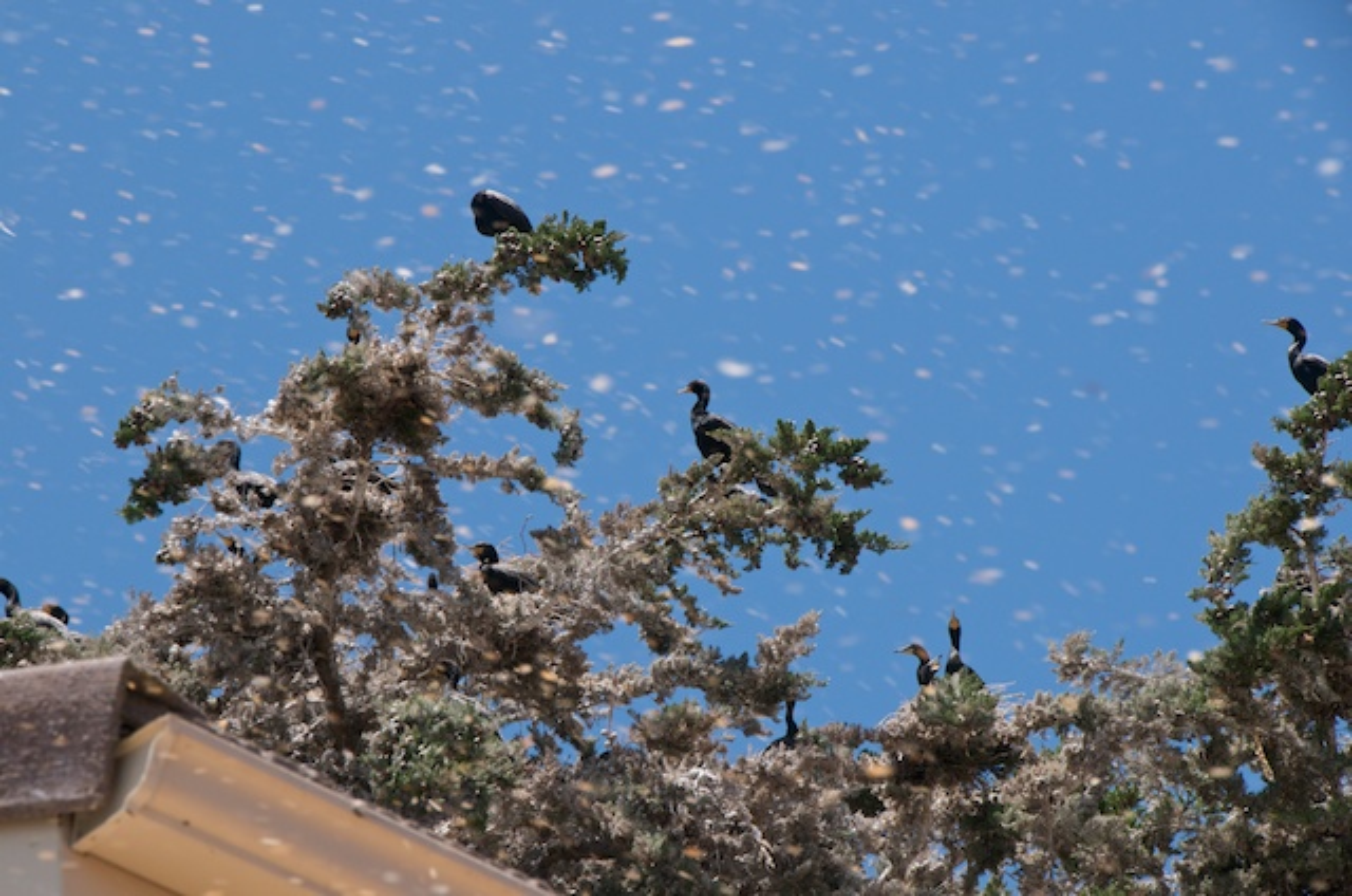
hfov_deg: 10.2
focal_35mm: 202
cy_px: 448
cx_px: 676
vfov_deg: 6.8
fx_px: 7590
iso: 250
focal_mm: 135
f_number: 13
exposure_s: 1/200
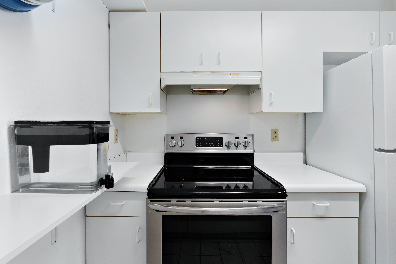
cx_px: 198
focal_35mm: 16
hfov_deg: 96.7
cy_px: 132
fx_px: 176
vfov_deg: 73.7
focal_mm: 16
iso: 320
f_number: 10
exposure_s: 1/8
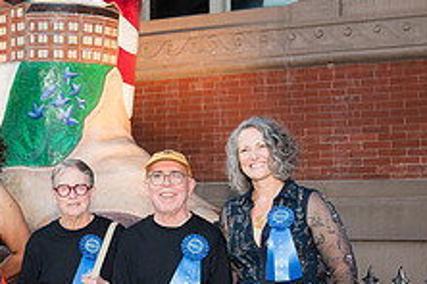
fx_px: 783
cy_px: 193
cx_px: 159
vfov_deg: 20.5
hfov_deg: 30.4
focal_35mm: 66
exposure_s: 1/200
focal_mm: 24
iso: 800
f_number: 5.6
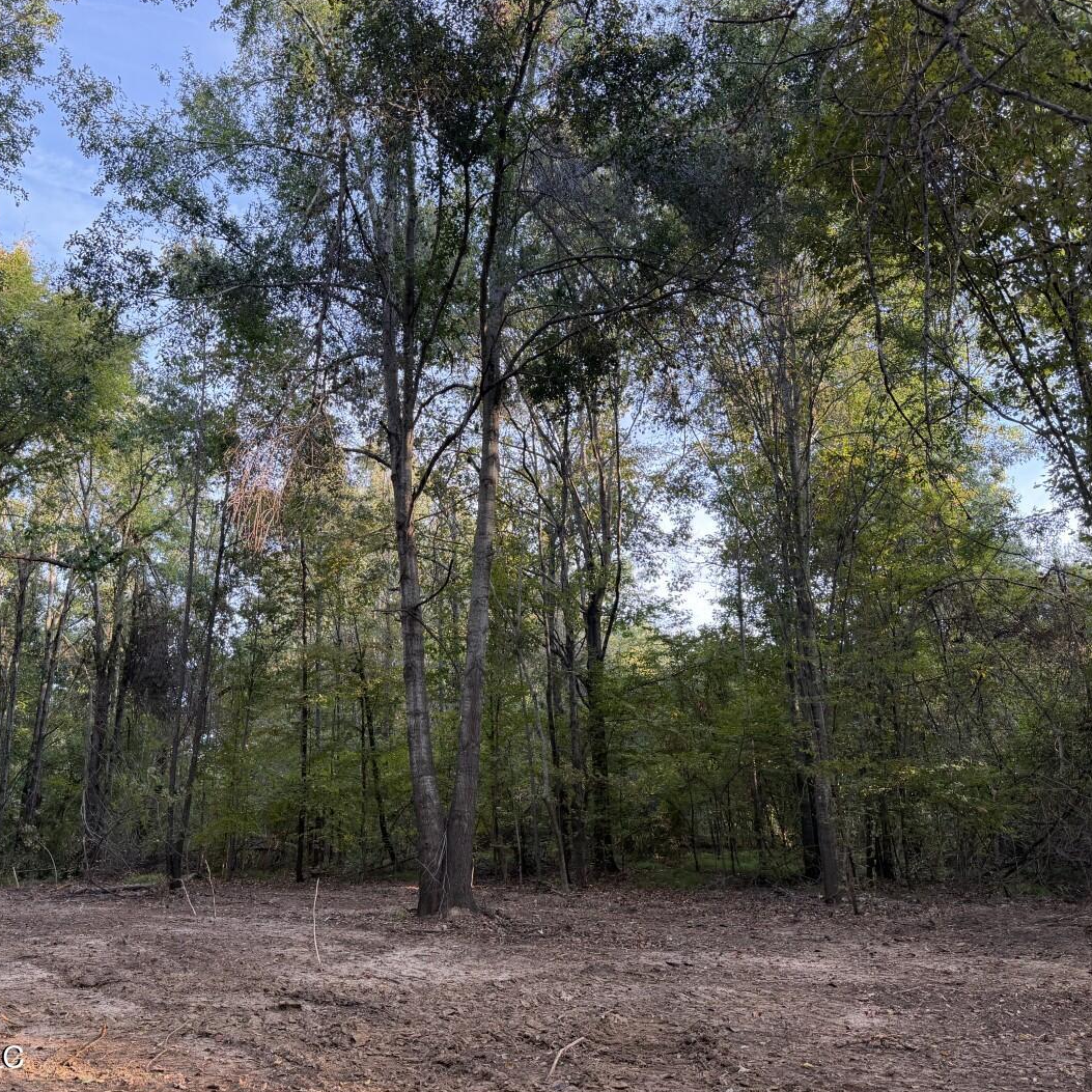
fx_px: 1035
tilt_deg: +13.9
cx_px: 439
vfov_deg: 55.6
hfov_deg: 55.2
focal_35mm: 29
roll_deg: +0.3
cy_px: 549
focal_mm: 6.76
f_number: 1.78
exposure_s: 1/188
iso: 100
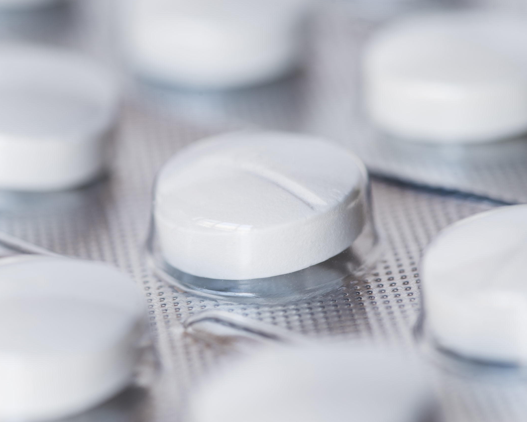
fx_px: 1763
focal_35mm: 113
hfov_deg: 17.0
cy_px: 211
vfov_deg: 13.6
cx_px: 227
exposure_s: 1/4
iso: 100
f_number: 8
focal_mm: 100
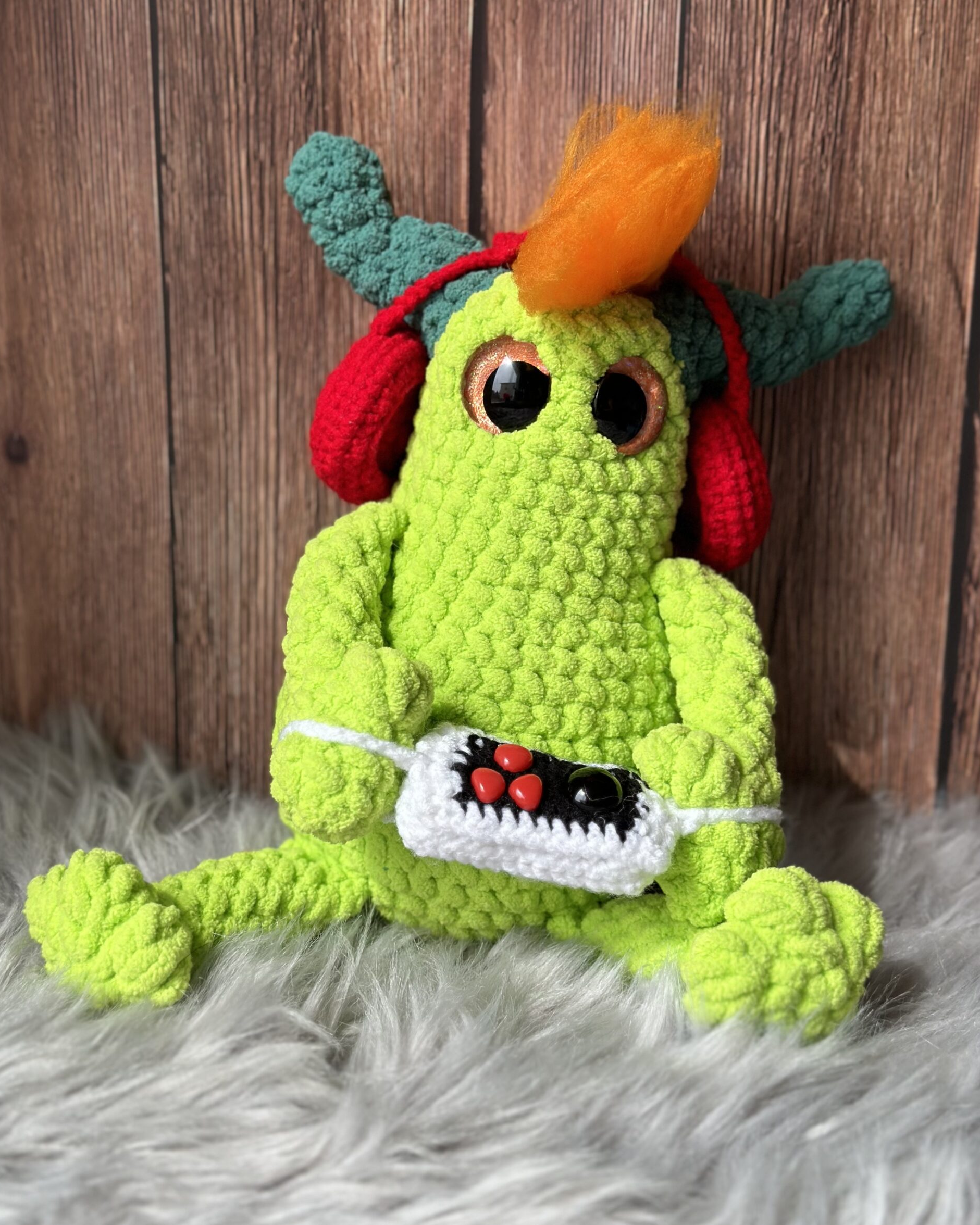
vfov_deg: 36.6
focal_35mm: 51
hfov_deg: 29.7
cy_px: 566
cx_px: 489
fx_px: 1849
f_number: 1.78
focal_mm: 6.86
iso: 80
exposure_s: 1/953
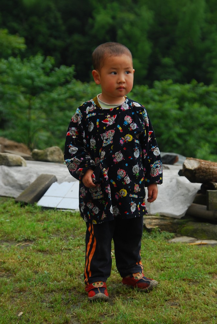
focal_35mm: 120
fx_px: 1080
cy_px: 162
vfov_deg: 17.0
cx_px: 108
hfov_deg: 11.5
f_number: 8
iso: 100
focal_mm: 80
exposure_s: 1/100
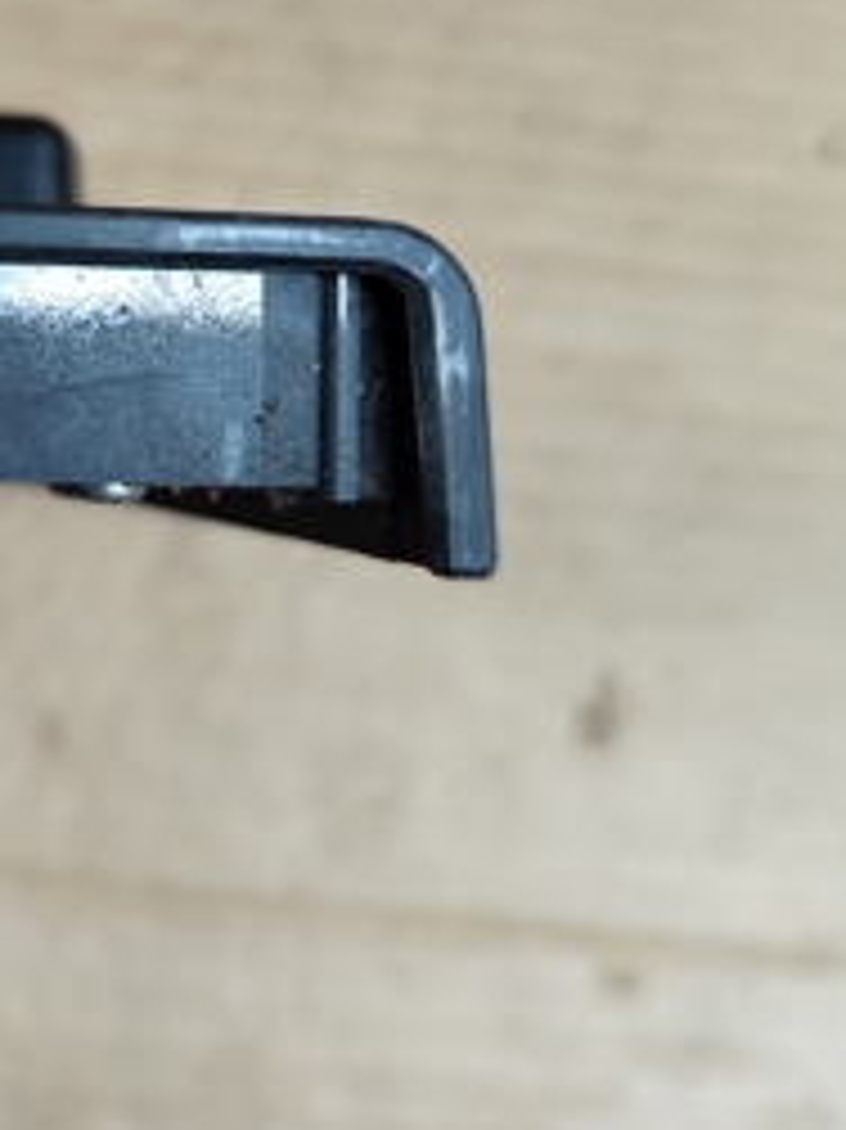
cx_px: 126
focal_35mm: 44
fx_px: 1435
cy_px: 221
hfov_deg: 31.7
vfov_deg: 41.1
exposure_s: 1/120
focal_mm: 6.19
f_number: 1.65
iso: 400
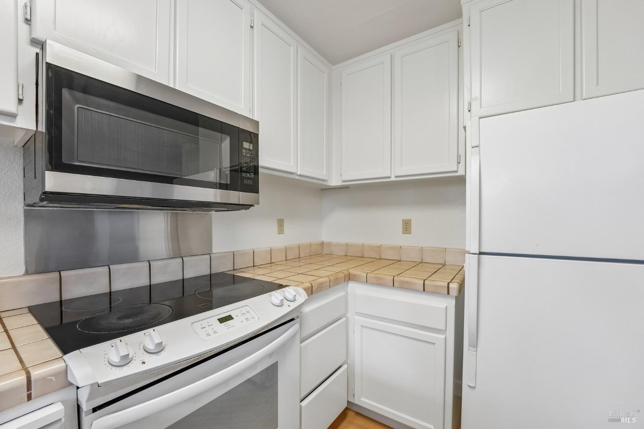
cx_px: 322
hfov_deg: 104.3
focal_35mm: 14
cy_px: 214
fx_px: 250
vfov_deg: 81.2
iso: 500
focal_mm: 14
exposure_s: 1/20
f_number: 8
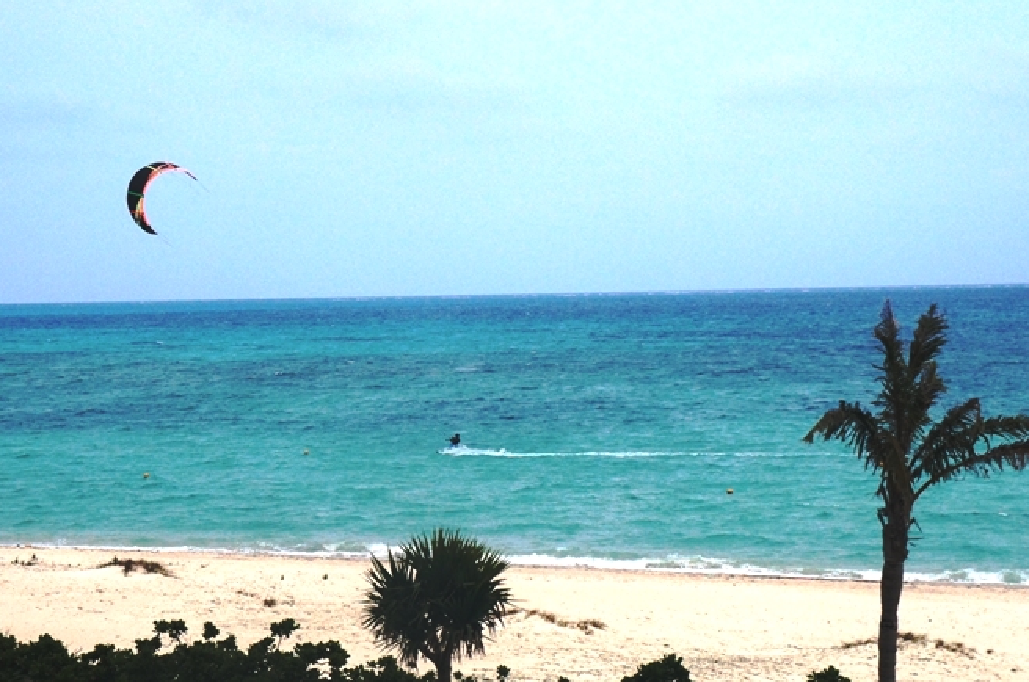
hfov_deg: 20.3
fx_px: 2871
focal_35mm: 101
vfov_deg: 13.6
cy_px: 297
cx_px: 444
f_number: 5.6
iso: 1000
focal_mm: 55
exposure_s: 1/160
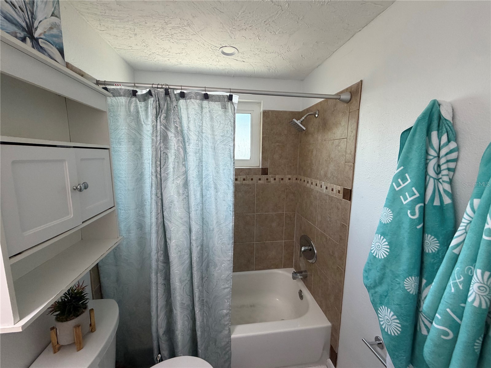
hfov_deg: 102.1
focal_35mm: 14
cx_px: 246
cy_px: 184
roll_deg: -0.4
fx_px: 199
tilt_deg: -8.8
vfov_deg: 85.7
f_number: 2.2
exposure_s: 1/120
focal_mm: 2.22
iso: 250
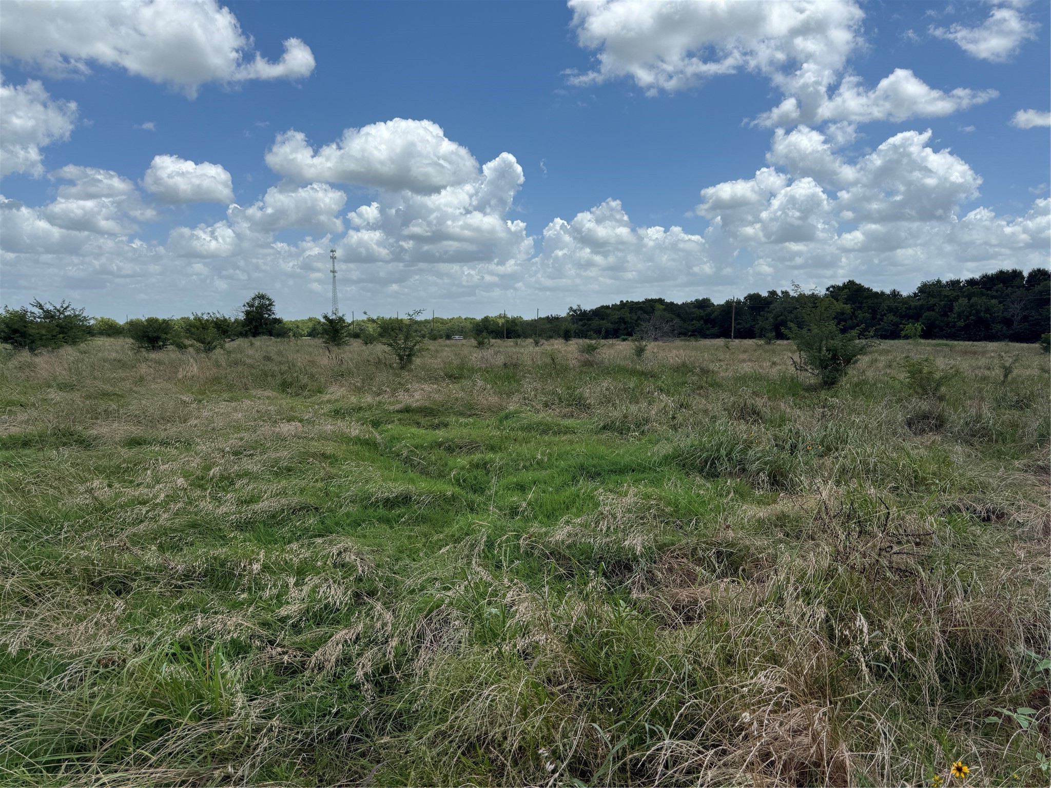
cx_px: 526
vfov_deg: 56.8
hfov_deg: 71.6
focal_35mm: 24
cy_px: 394
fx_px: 729
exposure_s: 1/5319
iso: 80
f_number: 1.78
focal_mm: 6.76
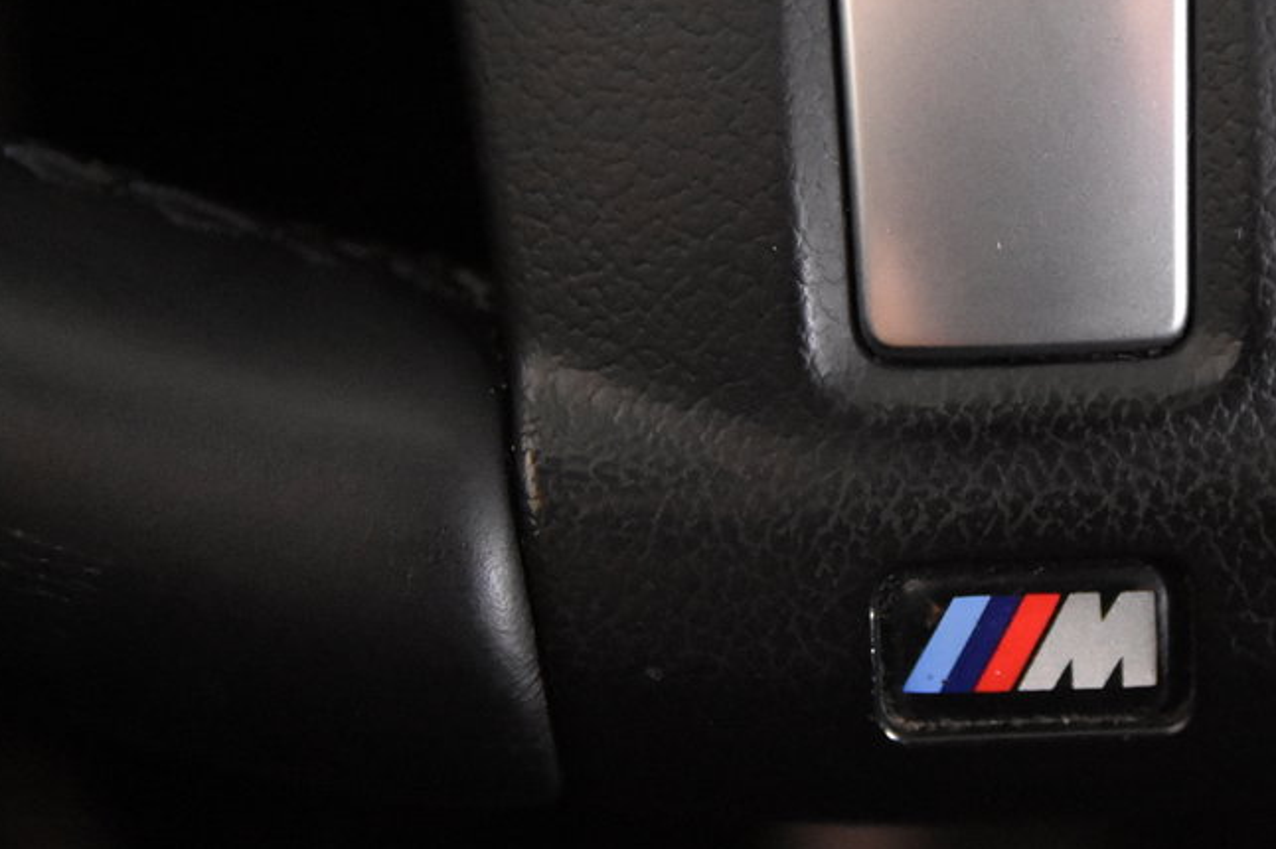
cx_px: 1029
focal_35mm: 113
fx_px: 4003
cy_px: 358
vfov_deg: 12.1
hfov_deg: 17.9
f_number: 3.5
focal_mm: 38
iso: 7200
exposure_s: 1/60
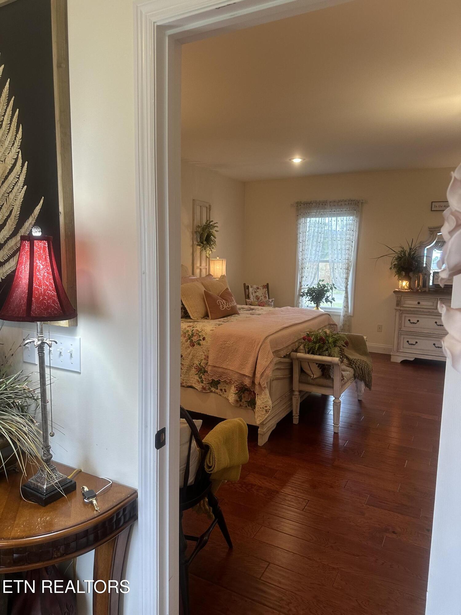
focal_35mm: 24
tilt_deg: -6.4
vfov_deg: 71.6
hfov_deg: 56.8
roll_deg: -1.5
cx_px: 230
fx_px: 426
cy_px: 308
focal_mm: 6.86
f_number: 1.78
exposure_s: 1/120
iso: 200
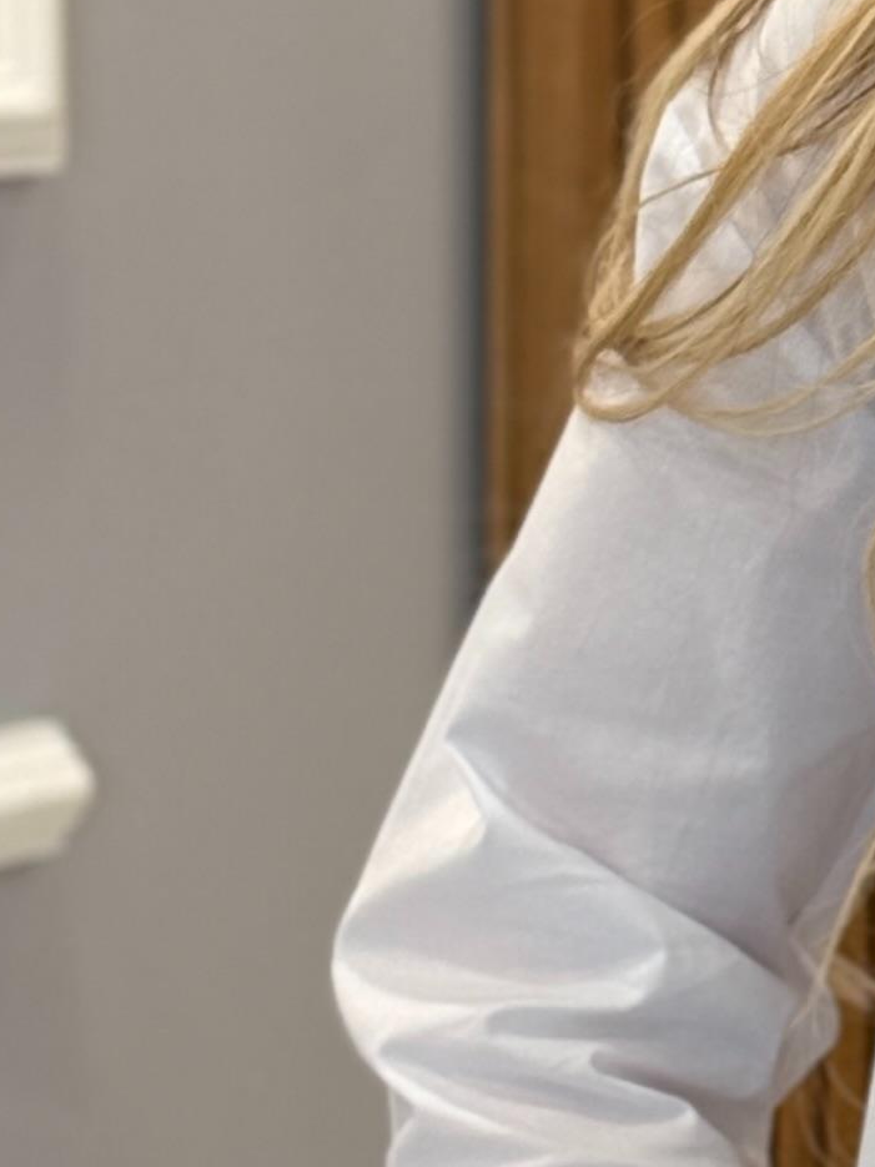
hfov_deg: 6.9
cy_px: 628
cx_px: 1716
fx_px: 6978
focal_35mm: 207
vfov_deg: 9.6
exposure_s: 1/109
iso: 100
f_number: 1.78
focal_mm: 6.76
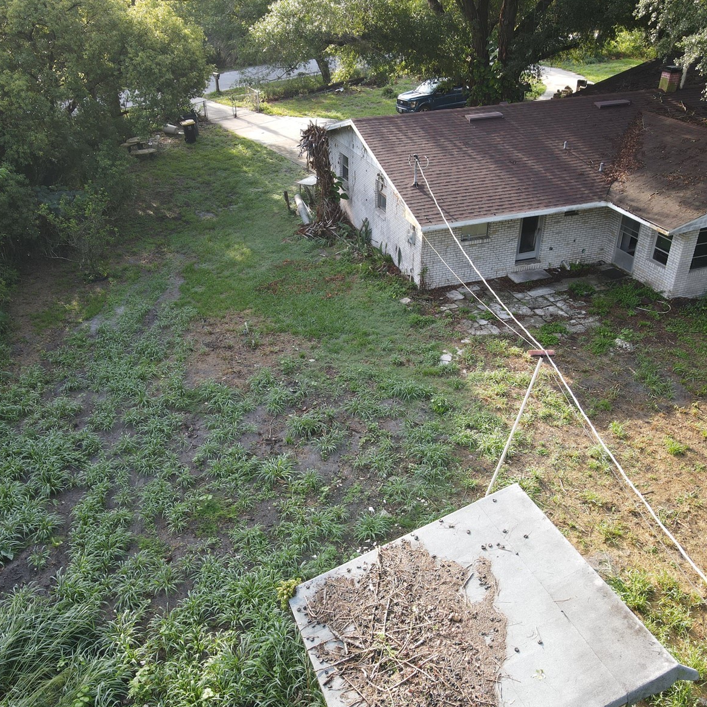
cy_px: 355
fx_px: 670
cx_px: 341
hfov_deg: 55.6
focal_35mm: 29
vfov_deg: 55.6
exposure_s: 1/80
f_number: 2.8
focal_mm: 4.5
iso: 100
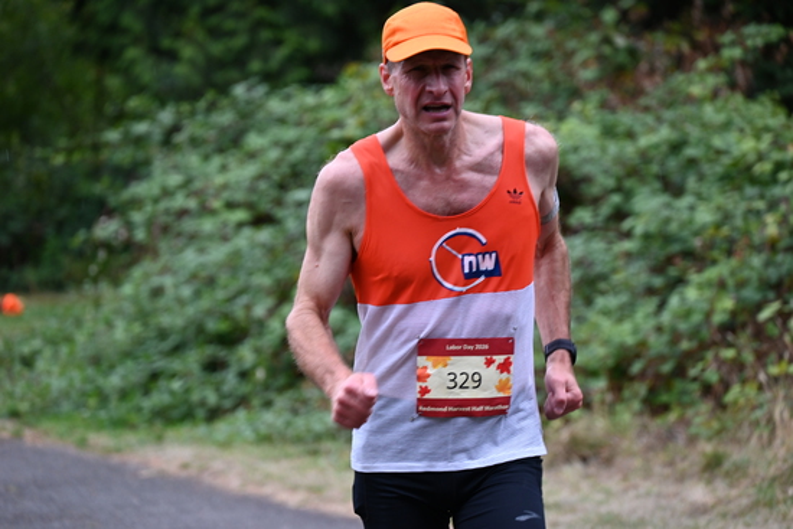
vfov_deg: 6.9
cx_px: 396
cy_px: 264
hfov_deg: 10.3
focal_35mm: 200
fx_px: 4406
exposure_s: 1/250
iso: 900
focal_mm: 200
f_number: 6.3
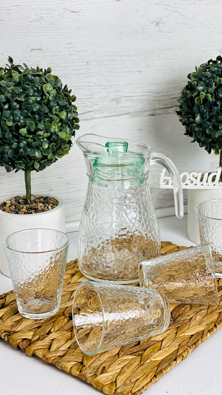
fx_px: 597
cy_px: 197
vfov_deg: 36.6
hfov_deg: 21.1
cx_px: 132
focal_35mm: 57
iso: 25
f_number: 2
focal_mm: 6
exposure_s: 1/100
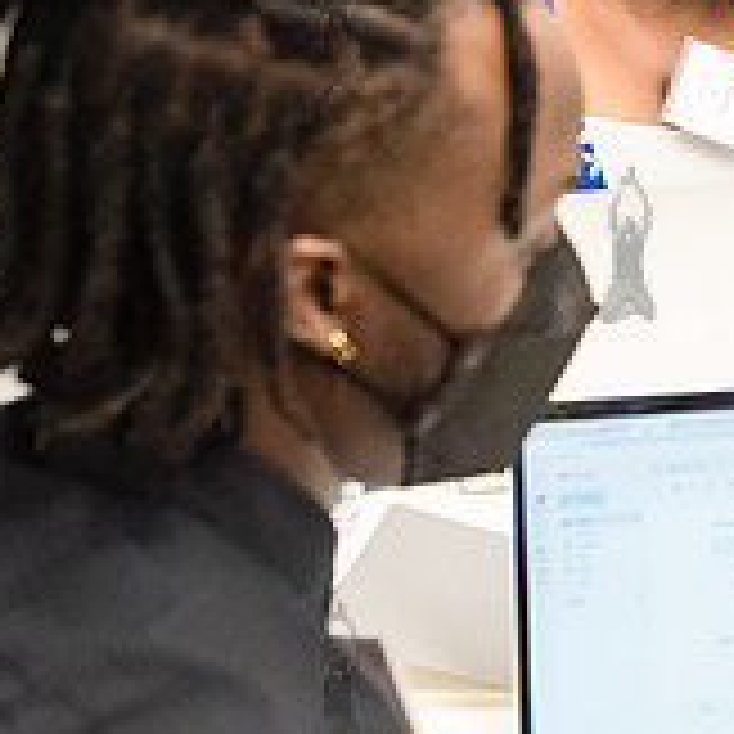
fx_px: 2999
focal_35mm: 125
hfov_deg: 13.2
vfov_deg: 13.5
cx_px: 1096
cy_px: -166
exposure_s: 1/250
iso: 2500
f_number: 4
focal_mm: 32
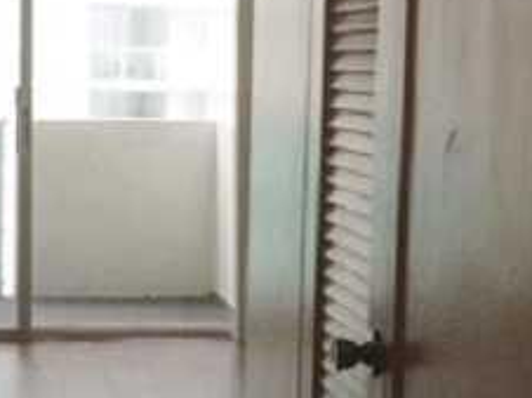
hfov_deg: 16.8
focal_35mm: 117
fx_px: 1796
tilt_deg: -8.0
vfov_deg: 12.6
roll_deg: +0.4
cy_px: 332
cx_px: 160
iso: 50
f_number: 2.4
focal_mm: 4.12
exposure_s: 1/60
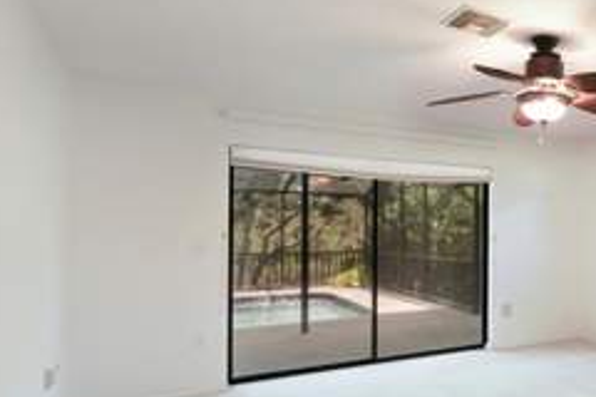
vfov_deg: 41.0
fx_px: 530
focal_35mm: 32
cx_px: 576
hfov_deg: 49.6
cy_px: 225
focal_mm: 16
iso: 400
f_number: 8
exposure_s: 1/20
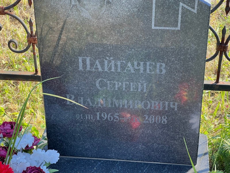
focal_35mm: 77
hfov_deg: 25.3
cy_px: 86
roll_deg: +0.8
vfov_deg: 19.1
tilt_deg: -32.0
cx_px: 115
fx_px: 512
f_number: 2.8
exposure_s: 1/99
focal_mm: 9
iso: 32
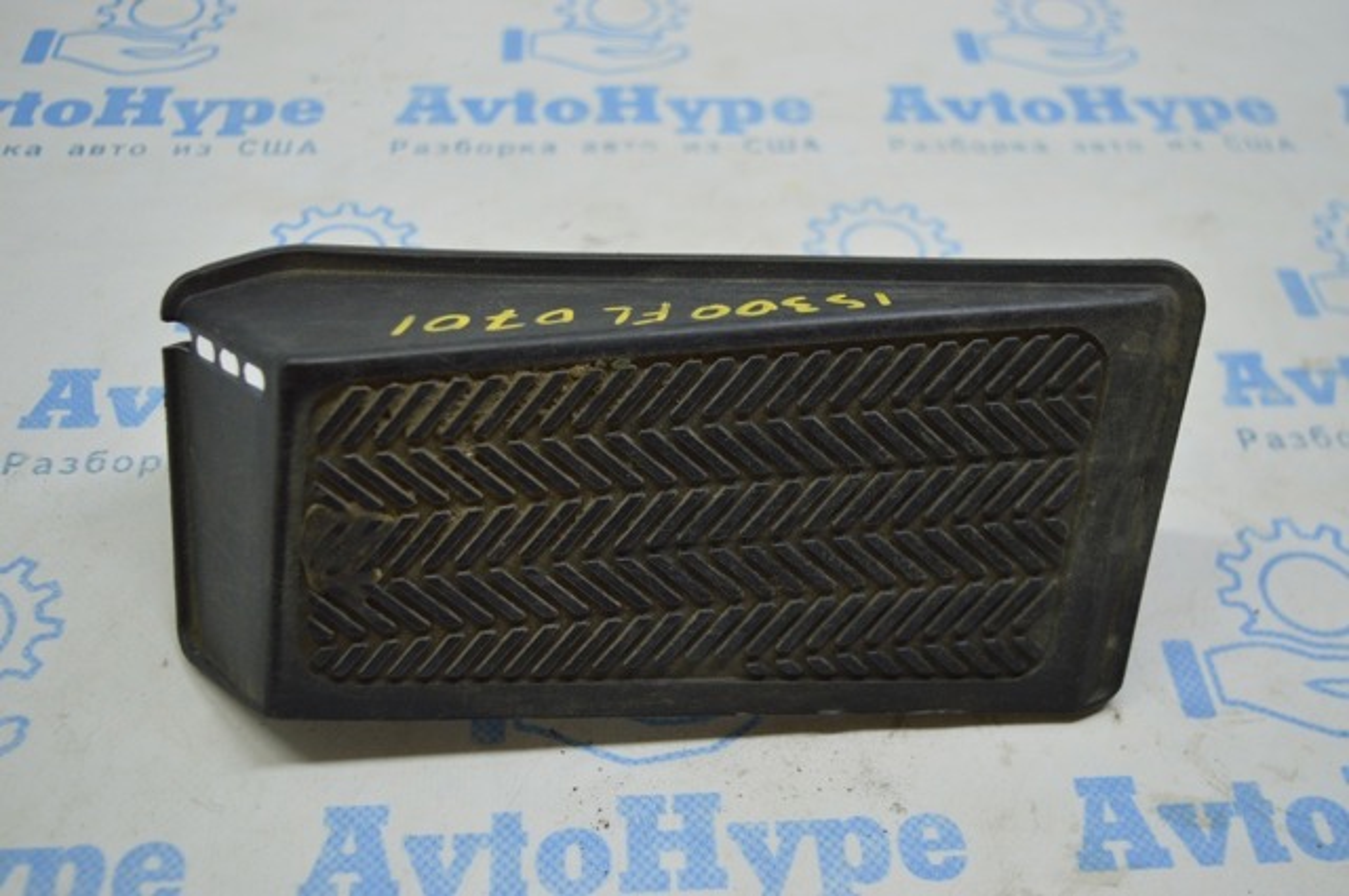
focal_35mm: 40
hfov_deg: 48.0
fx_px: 1516
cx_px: 674
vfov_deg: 32.9
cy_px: 448
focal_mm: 27
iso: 400
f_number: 4
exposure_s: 1/80
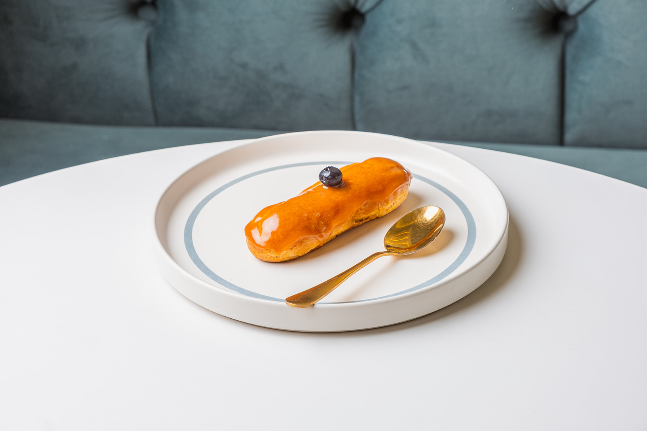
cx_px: 324
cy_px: 216
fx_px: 1492
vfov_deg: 16.5
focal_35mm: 83
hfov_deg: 24.5
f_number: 8
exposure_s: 1/100
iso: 200
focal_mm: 55
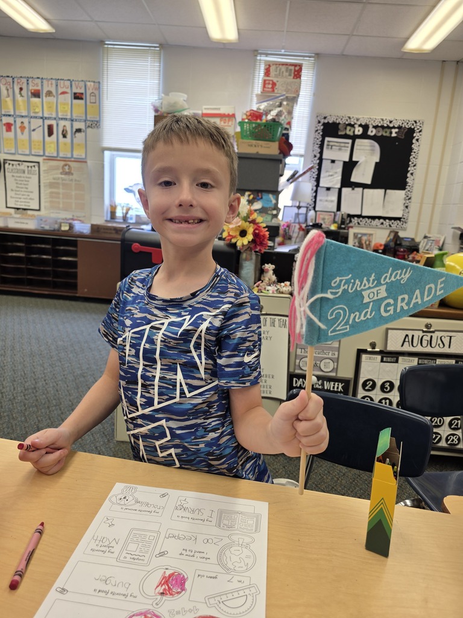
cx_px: 232
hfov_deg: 58.9
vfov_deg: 73.9
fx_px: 410
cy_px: 309
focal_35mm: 23
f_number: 1.7
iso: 50
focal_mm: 6.3
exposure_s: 1/120
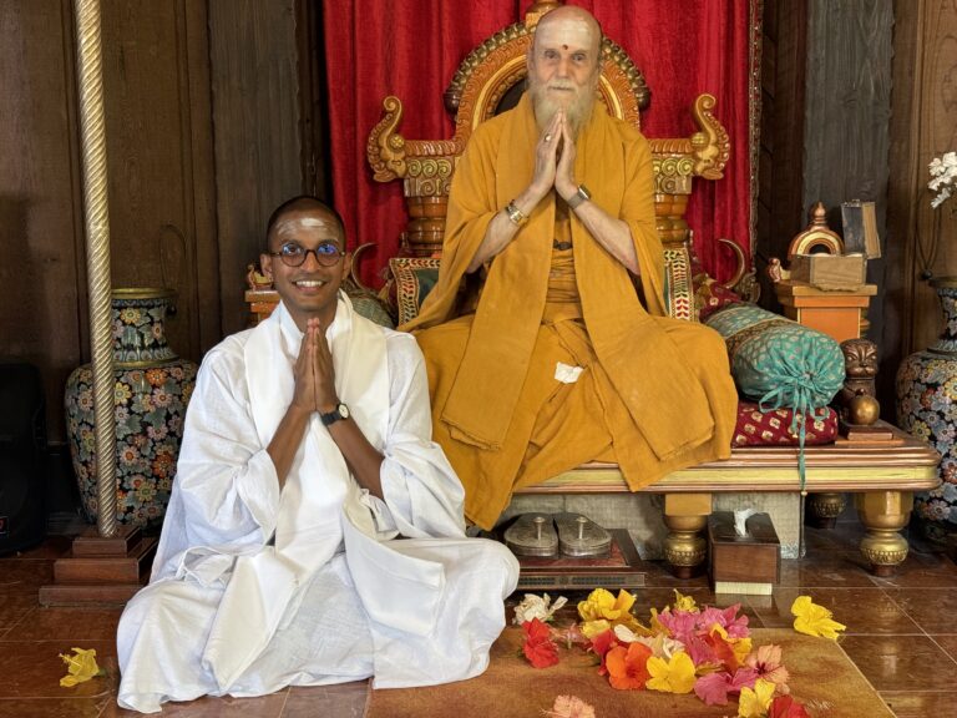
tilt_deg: -6.9
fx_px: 1327
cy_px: 359
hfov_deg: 39.7
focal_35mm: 48
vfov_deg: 30.3
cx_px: 478
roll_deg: +1.0
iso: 250
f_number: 1.78
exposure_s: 1/44
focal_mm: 6.76
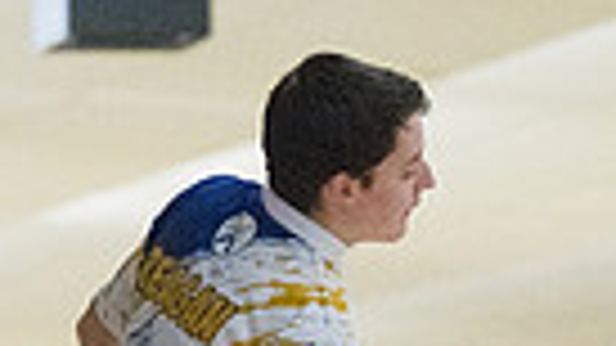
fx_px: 9080
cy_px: 564
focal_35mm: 556
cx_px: 211
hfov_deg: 3.9
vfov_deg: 2.2
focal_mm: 125
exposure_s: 1/1000
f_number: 4
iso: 10000
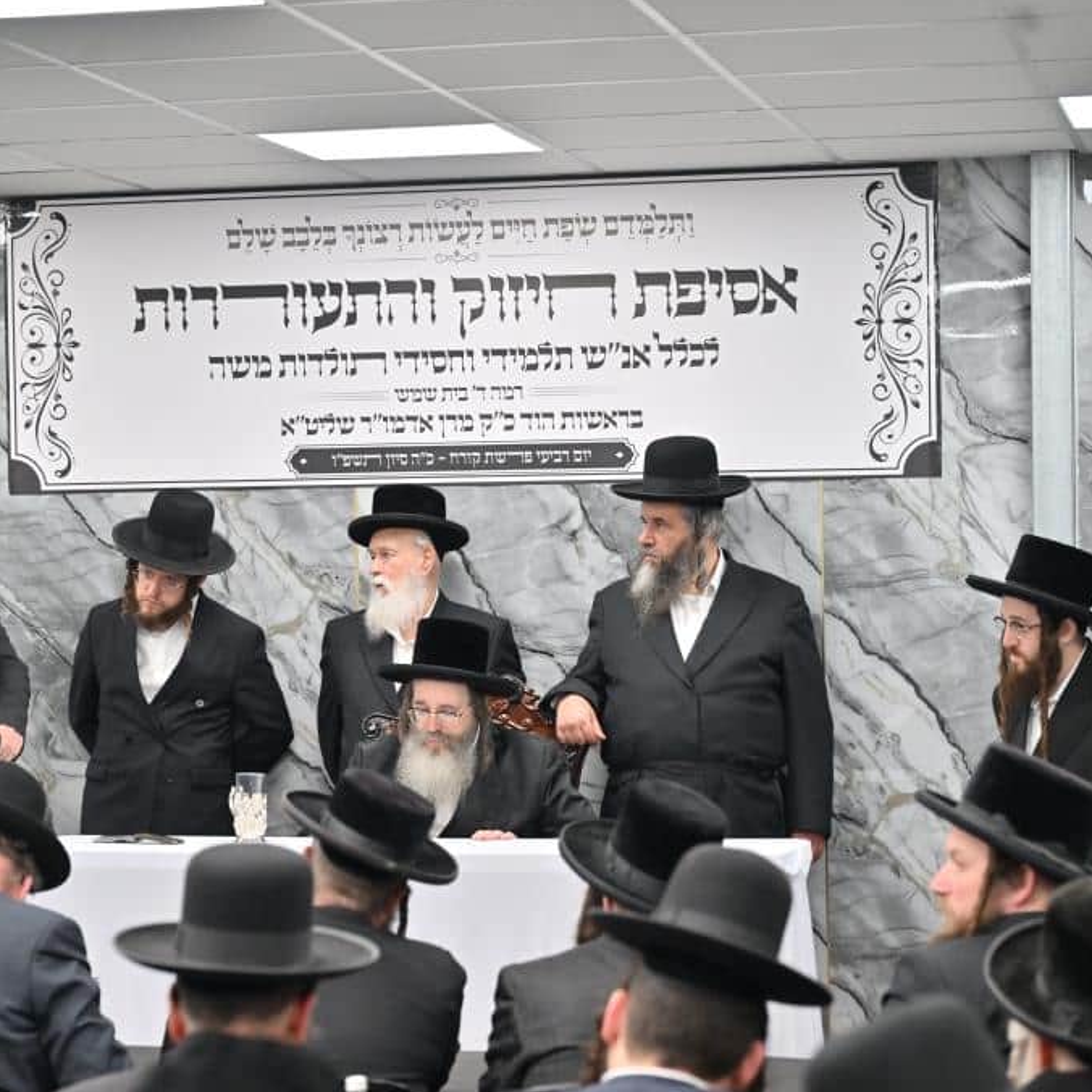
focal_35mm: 94
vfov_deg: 18.5
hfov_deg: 18.5
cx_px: 462
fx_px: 3355
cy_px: 545
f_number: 4
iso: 800
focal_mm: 73
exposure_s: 1/250
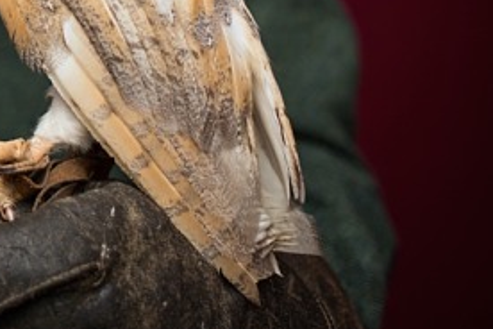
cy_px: -207
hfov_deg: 11.7
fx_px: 2300
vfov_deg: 8.0
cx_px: -257
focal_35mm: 168
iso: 250
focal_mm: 50
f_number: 2.2
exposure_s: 1/400
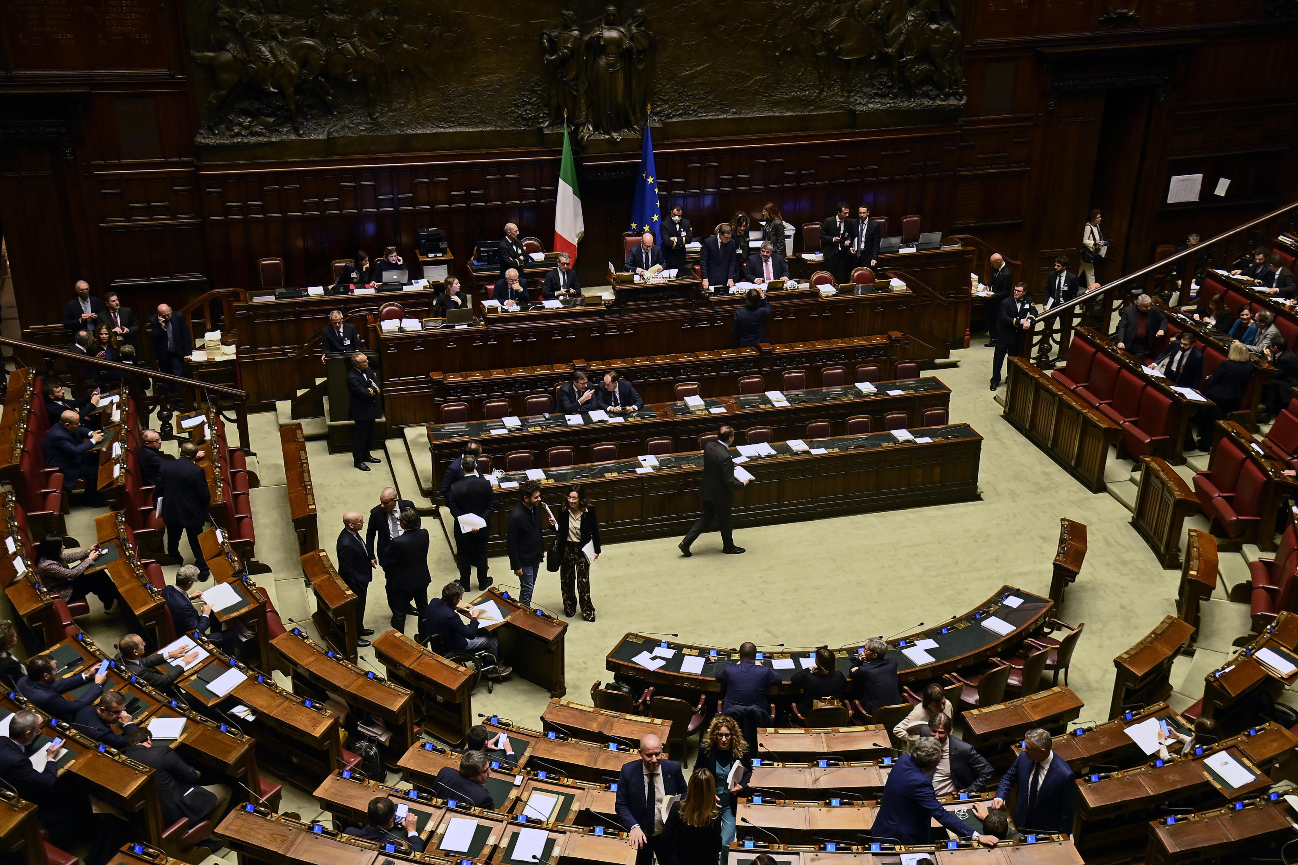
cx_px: 649
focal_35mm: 44
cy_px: 432
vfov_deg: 30.5
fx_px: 1586
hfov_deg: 44.5
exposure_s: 1/160
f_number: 4
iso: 4000
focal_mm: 44
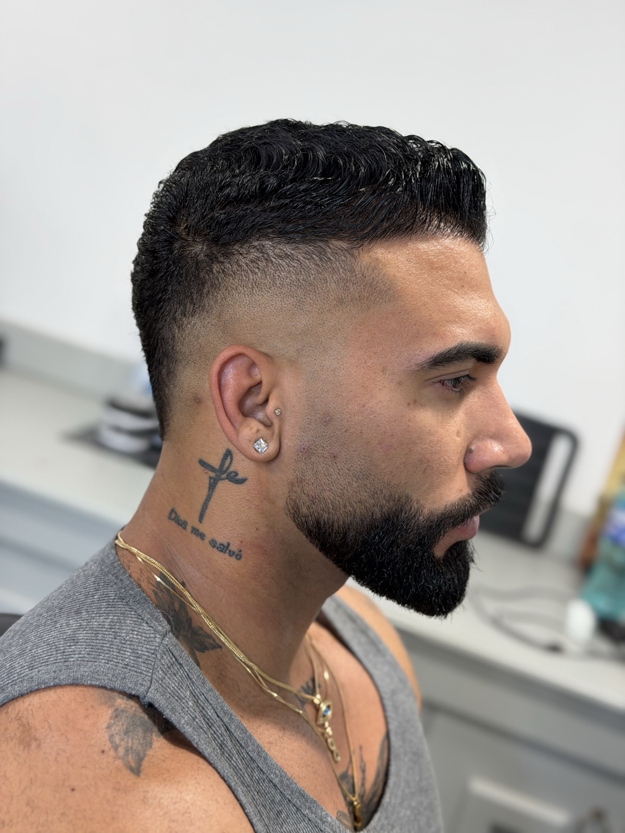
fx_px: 1156
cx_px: 312
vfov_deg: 39.7
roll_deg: -16.1
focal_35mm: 48
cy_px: 416
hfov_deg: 30.3
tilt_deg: -11.1
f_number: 1.78
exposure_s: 1/100
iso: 64
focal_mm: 6.76
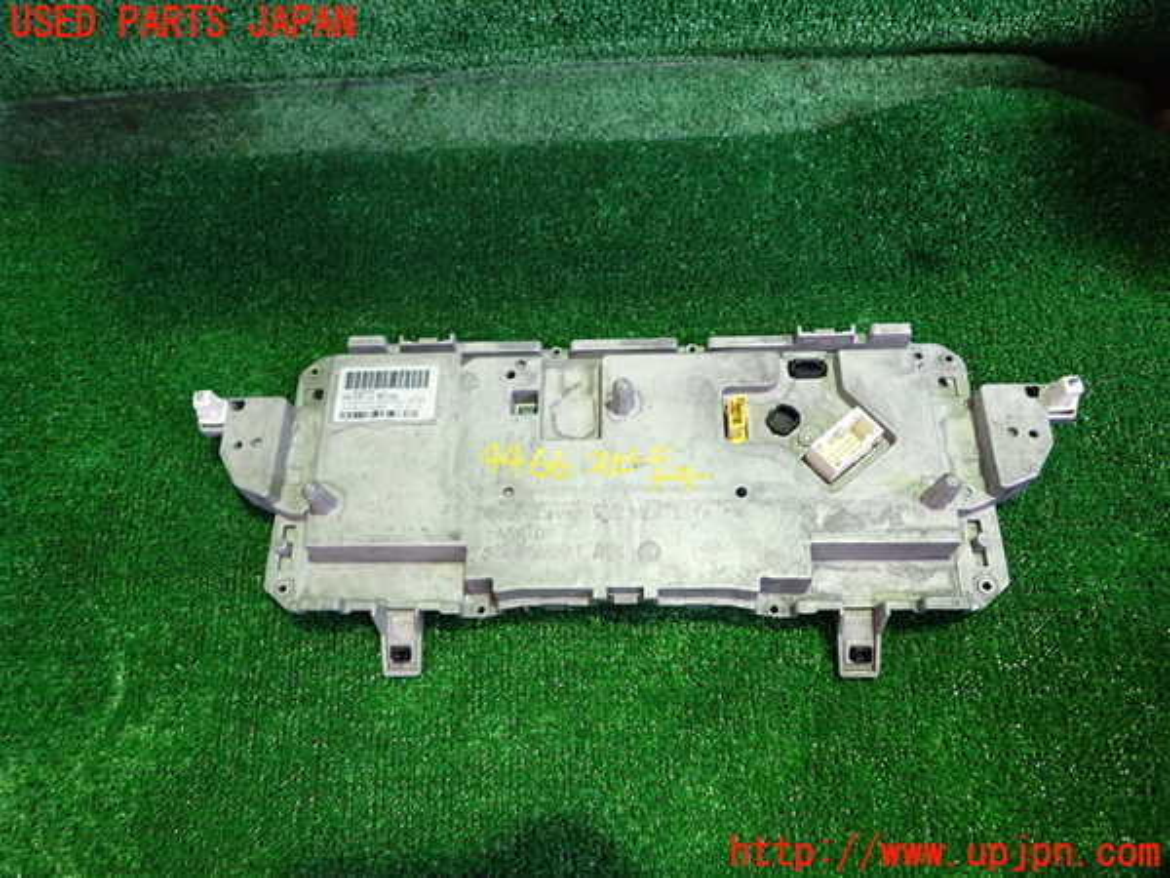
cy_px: 439
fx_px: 845
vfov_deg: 54.9
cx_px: 585
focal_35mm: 25
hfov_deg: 69.4
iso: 400
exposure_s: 1/30
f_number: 2
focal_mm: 4.5
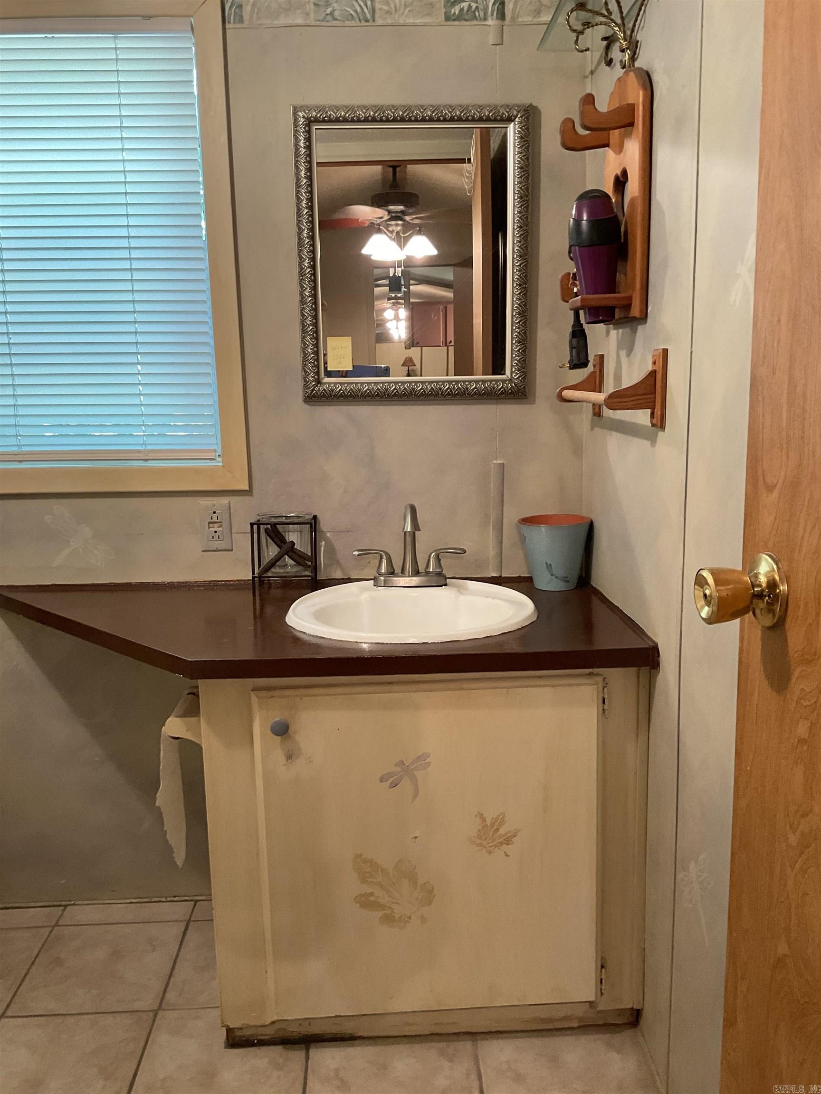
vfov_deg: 61.7
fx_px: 917
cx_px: 410
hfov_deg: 48.2
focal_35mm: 29
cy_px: 547
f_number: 1.8
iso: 125
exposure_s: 1/60
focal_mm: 3
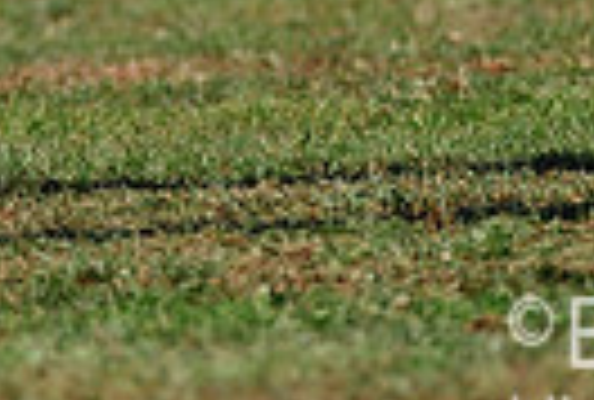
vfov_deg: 1.1
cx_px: 212
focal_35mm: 1317
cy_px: -357
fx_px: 21805
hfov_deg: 1.6
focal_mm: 300
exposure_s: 1/5000
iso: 200
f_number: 2.8
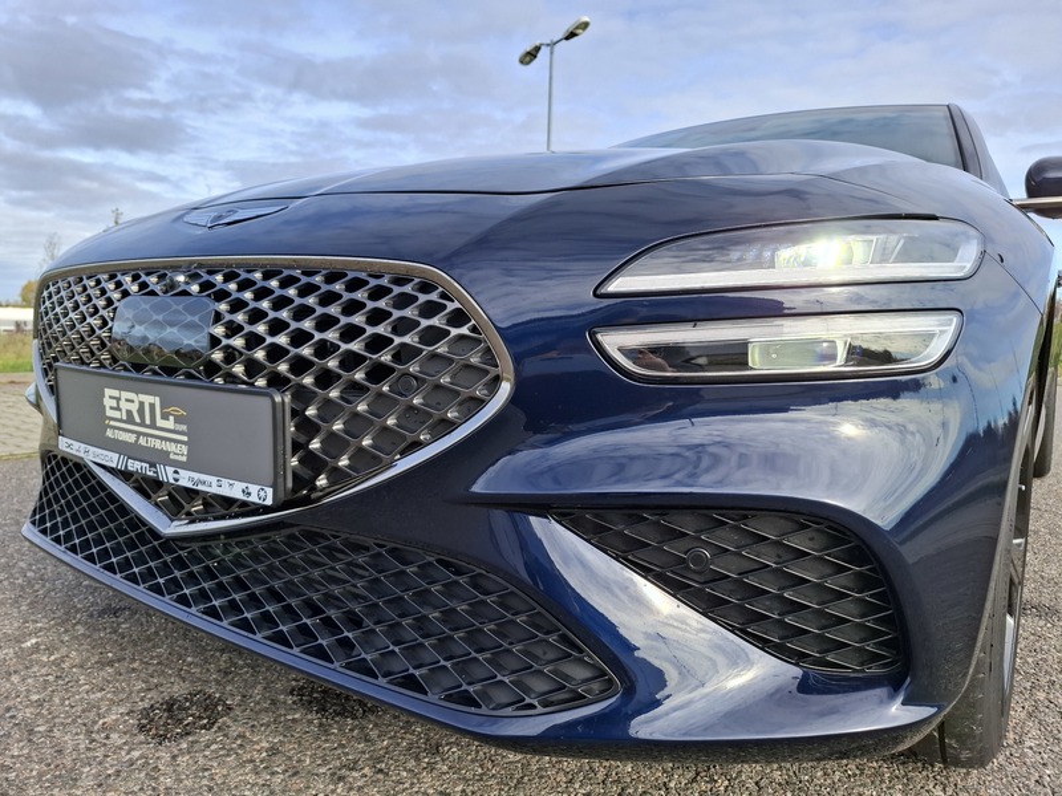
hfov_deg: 73.9
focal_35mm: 23
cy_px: 398
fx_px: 706
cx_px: 531
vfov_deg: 58.9
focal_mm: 5.54
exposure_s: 1/1182
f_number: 1.8
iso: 50
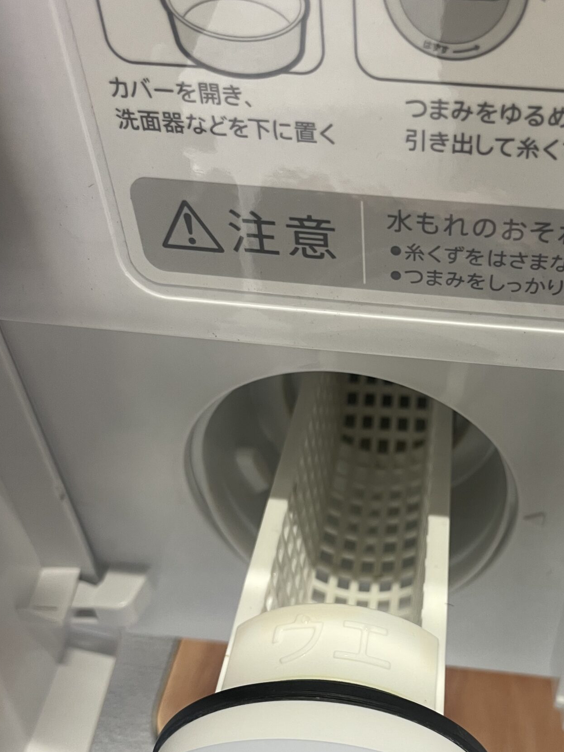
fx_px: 869
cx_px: 391
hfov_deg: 35.5
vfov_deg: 46.1
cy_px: 498
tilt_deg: -47.8
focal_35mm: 40
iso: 100
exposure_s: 1/50
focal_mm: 4.2
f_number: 1.6
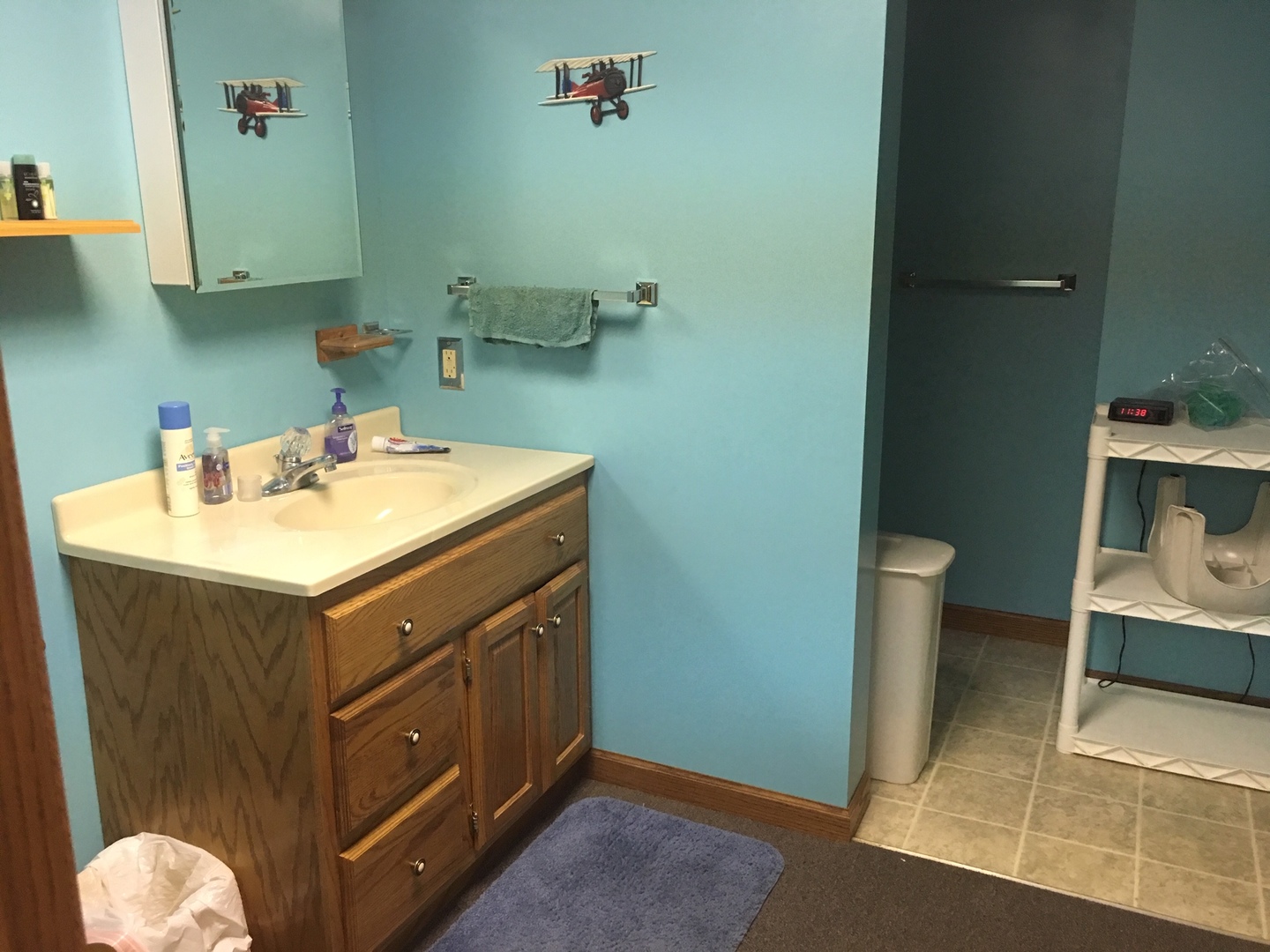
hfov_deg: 61.7
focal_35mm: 29
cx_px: 635
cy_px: 476
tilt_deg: -13.7
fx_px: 1064
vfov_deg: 48.2
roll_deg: +0.6
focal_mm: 4.15
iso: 100
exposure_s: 1/10
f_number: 2.2
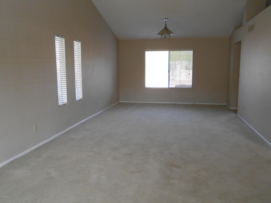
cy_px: 102
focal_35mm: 30
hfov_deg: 60.0
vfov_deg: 46.8
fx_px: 235
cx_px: 136
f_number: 3.8
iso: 400
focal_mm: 5.3
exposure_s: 1/125
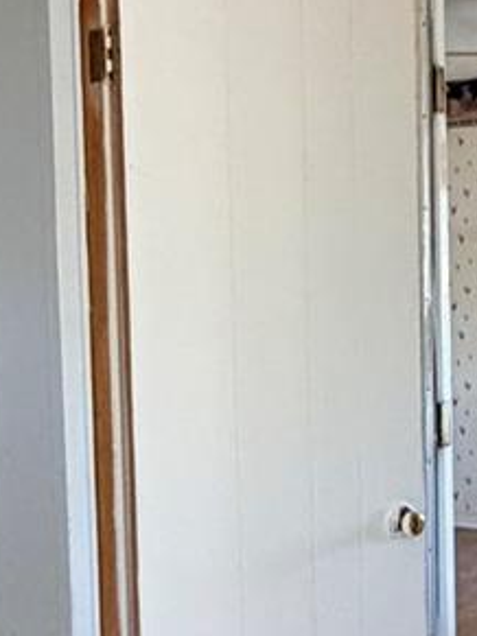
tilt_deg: -5.3
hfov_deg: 19.9
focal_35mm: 74
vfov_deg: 26.2
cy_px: 409
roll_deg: +1.4
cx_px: 247
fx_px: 1361
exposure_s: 1/67
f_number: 2.2
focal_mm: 2.22
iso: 320
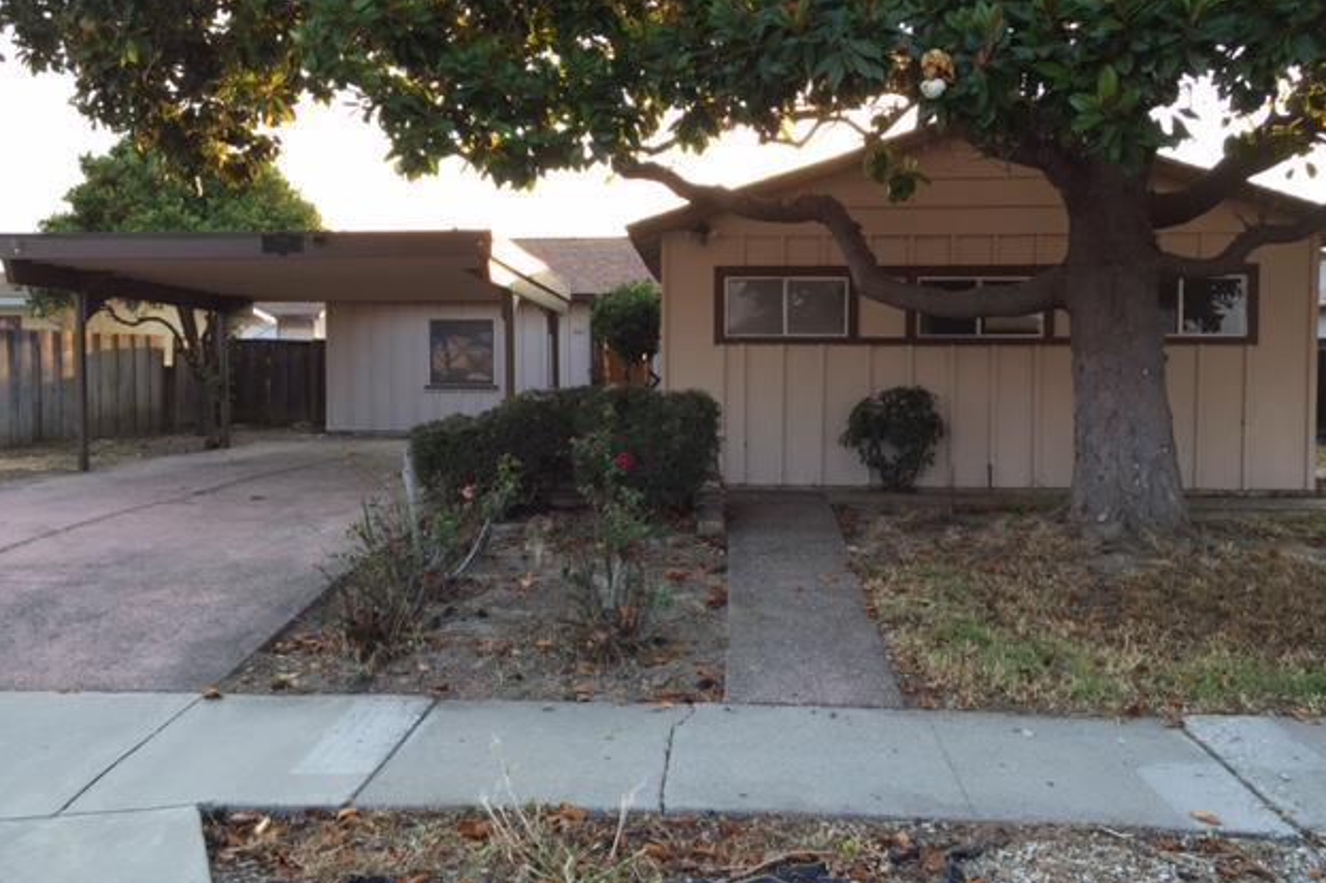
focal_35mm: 31
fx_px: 1141
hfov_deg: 60.3
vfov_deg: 42.3
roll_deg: -1.1
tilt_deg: -2.2
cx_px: 662
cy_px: 402
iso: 32
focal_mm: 4.15
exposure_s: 1/120
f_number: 2.2
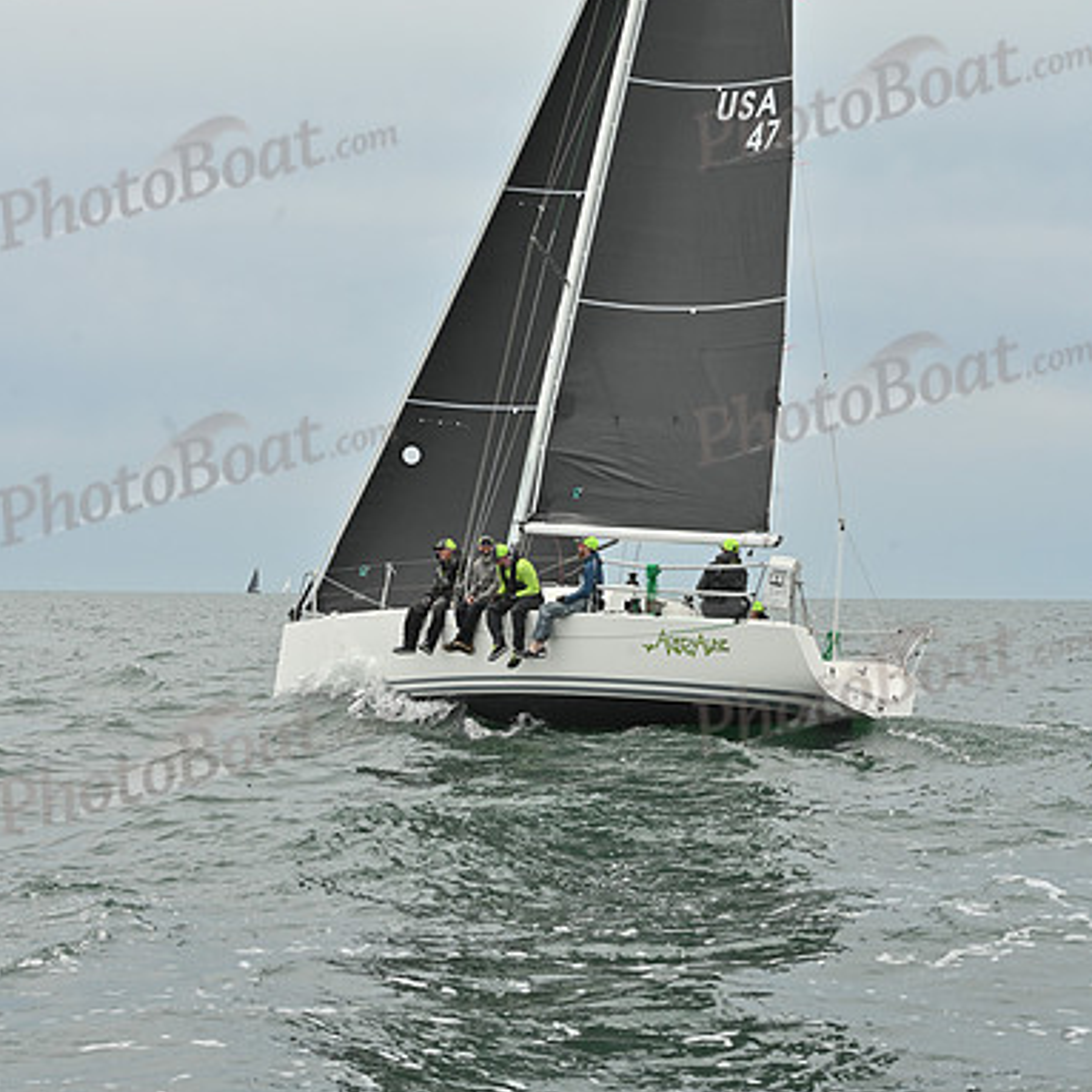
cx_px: 546
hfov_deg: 19.3
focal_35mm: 90
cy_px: 285
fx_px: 3212
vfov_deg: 19.2
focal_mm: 70
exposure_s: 1/800
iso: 320
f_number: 9
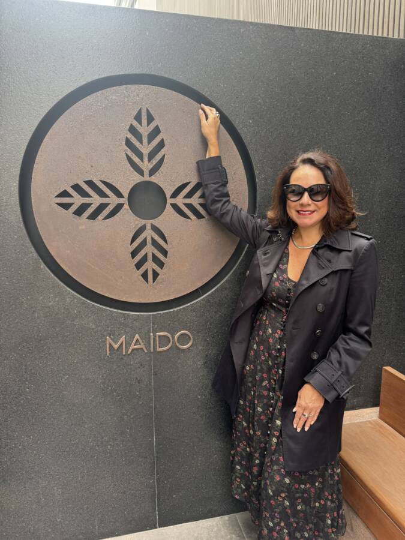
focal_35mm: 24
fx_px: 374
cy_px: 270
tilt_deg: -12.4
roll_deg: +1.0
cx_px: 202
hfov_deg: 56.8
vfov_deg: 71.6
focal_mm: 6.76
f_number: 1.78
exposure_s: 1/292
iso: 80
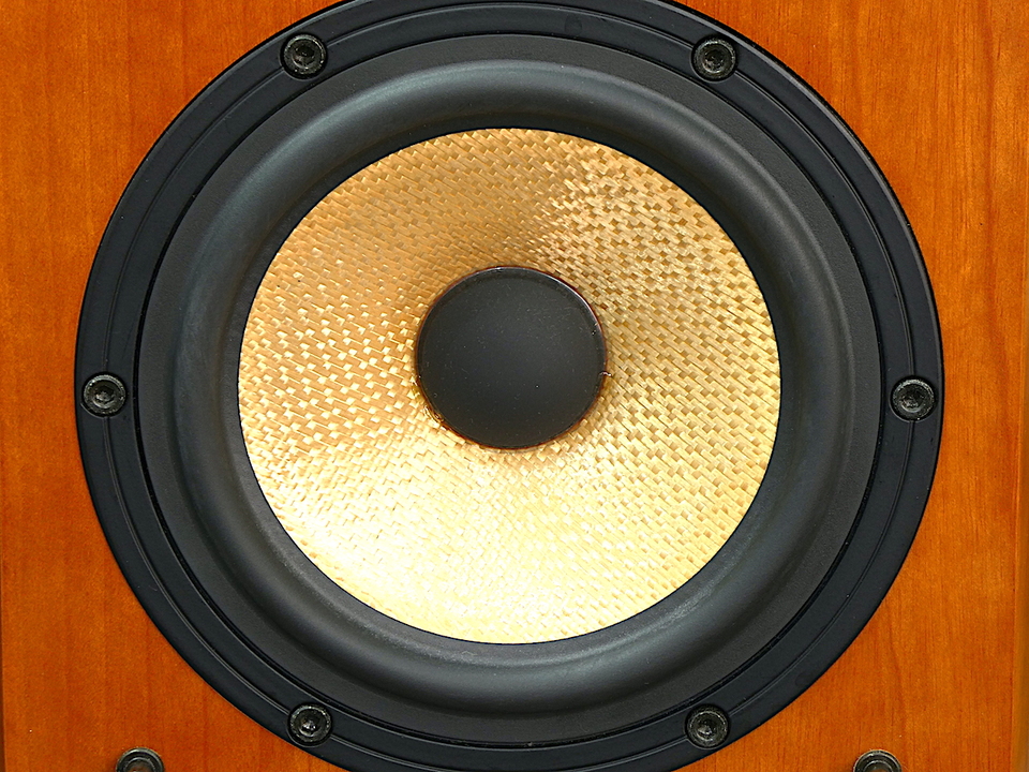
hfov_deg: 10.7
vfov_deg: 8.0
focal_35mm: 185
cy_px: 386
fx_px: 5499
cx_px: 514
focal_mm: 33.2
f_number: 5.6
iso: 100
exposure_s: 1/2
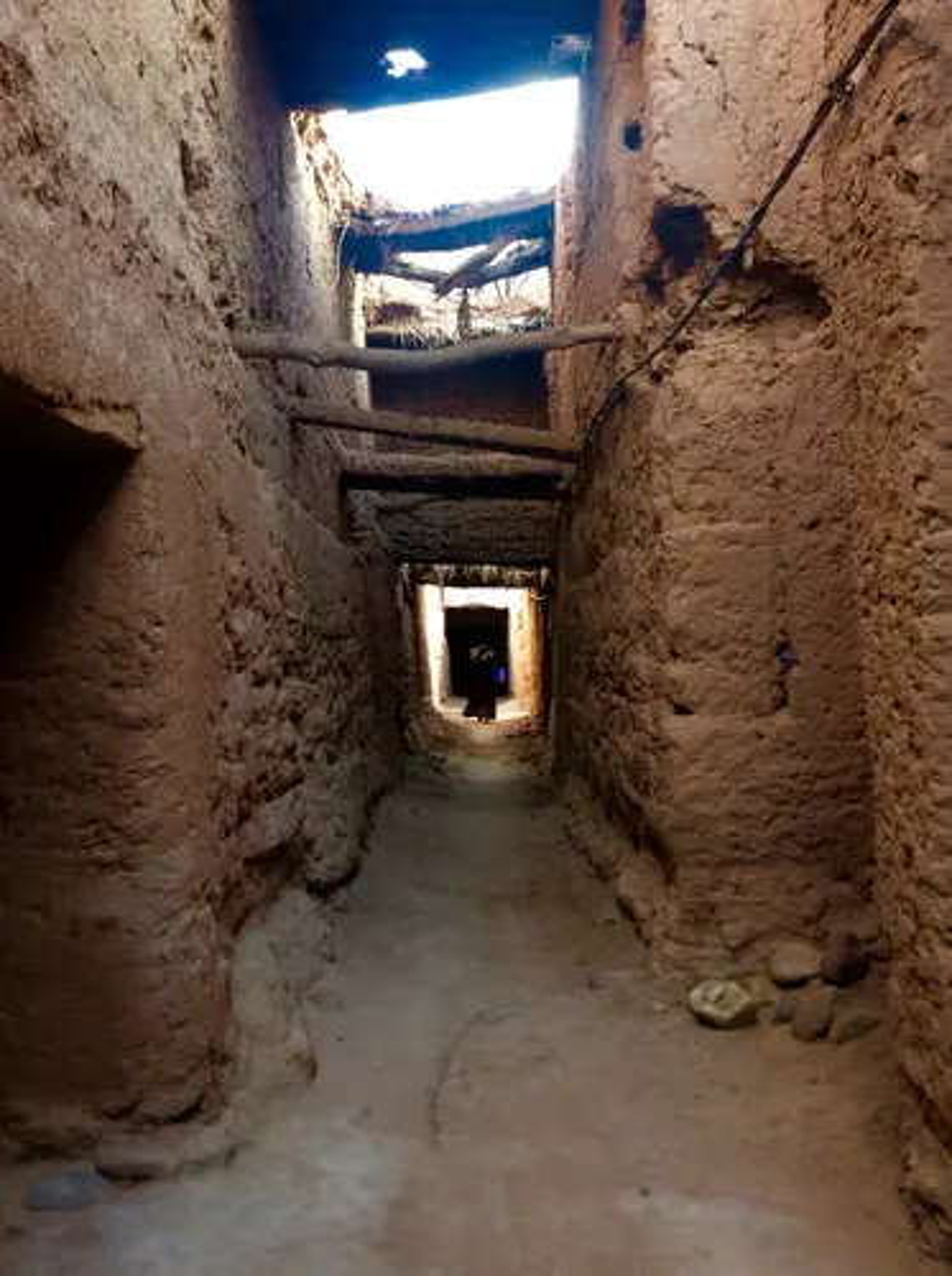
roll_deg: +1.3
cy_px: 638
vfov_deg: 56.9
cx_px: 476
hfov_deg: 44.0
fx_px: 1177
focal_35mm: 32
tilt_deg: +0.9
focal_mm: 3.3
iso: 64
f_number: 2.4
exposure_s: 1/25
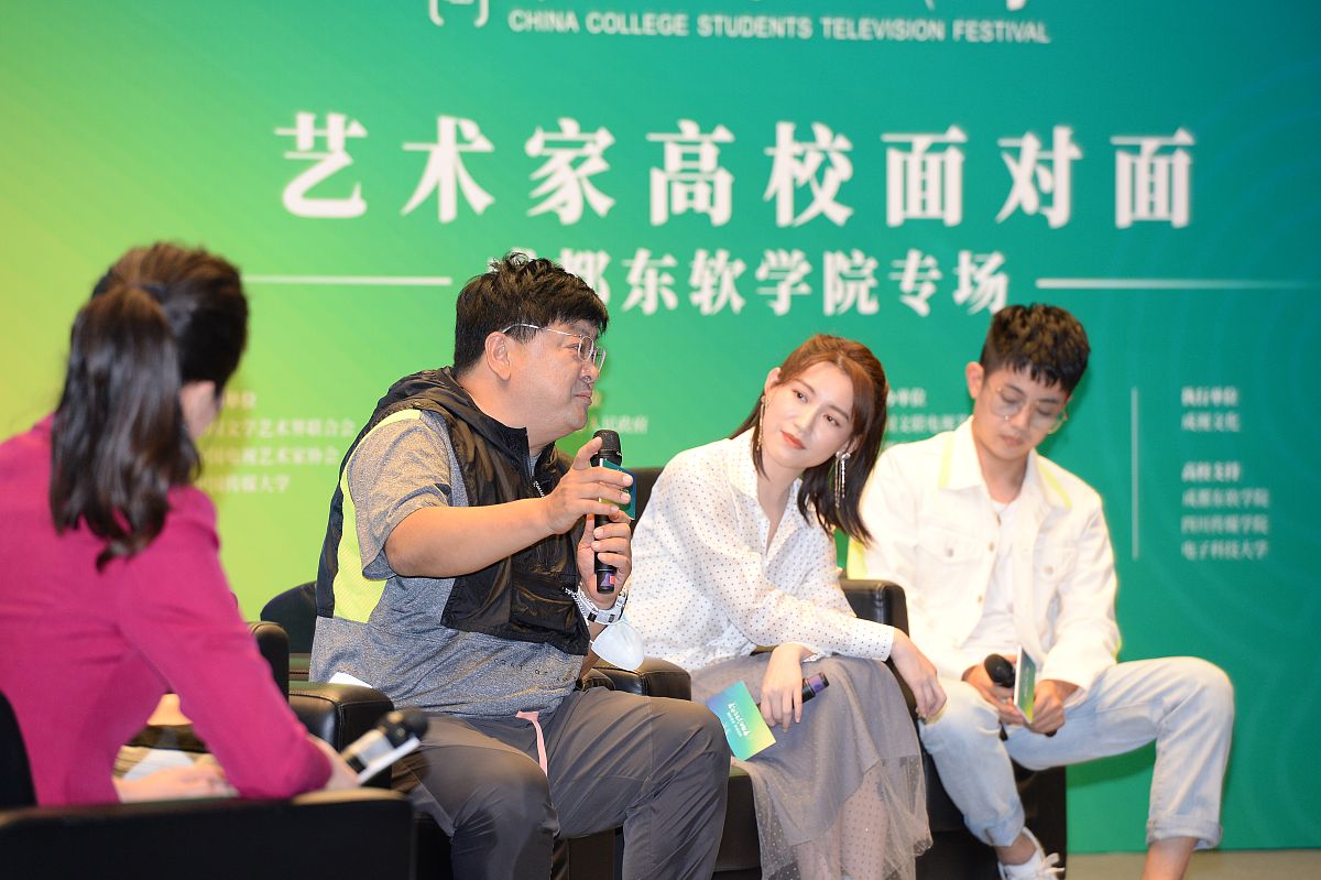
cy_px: 440
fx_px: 7335
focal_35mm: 200
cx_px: 660
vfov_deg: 6.9
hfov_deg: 10.3
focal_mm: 200
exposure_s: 1/160
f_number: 5
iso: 1600
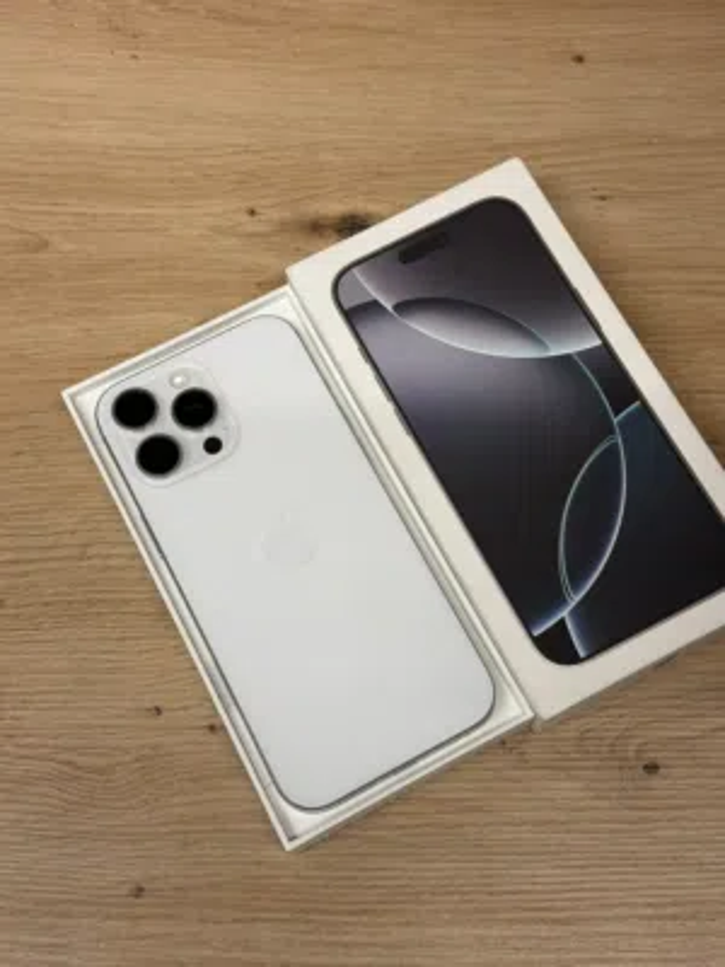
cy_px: 484
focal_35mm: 48
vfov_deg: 39.7
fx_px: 1340
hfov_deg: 30.3
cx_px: 362
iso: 64
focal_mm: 6.76
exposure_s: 1/50
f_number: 1.78
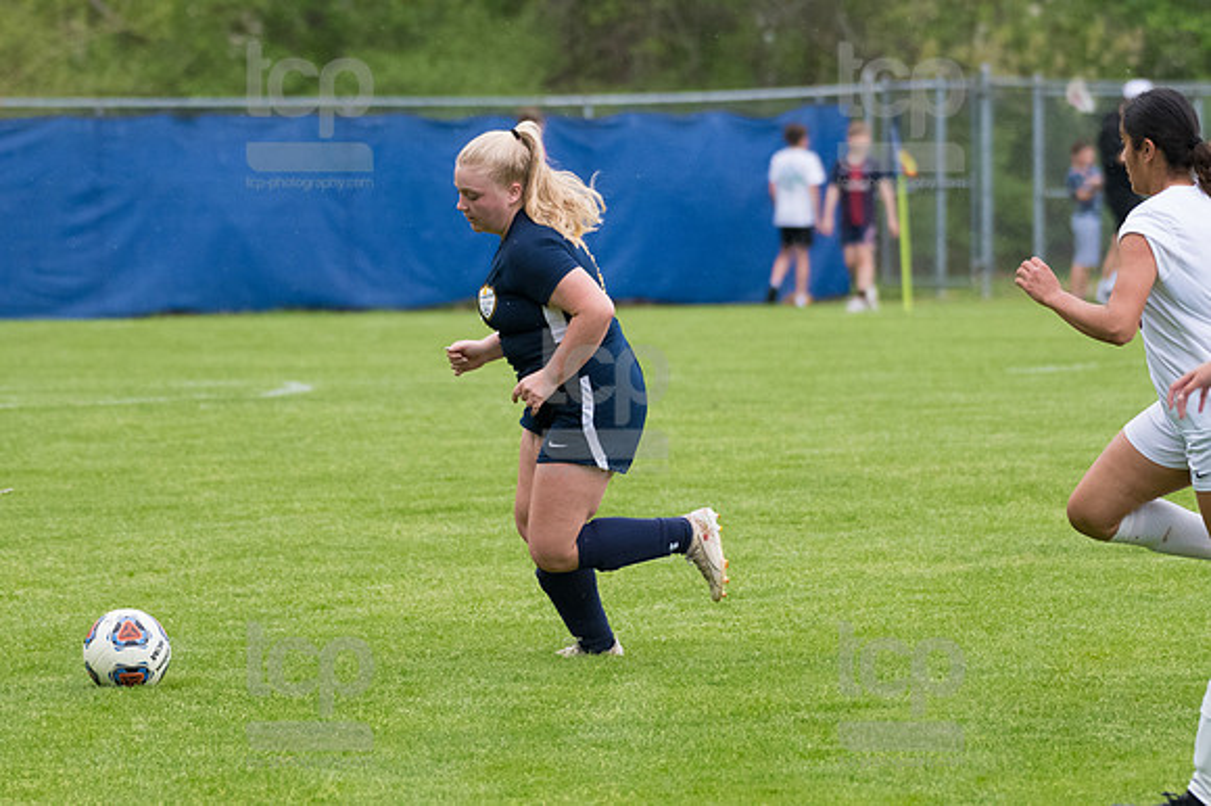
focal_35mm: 345
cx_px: 606
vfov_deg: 4.0
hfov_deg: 6.0
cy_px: 403
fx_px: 11598
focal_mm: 230
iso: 2500
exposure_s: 1/1600
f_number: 5.6
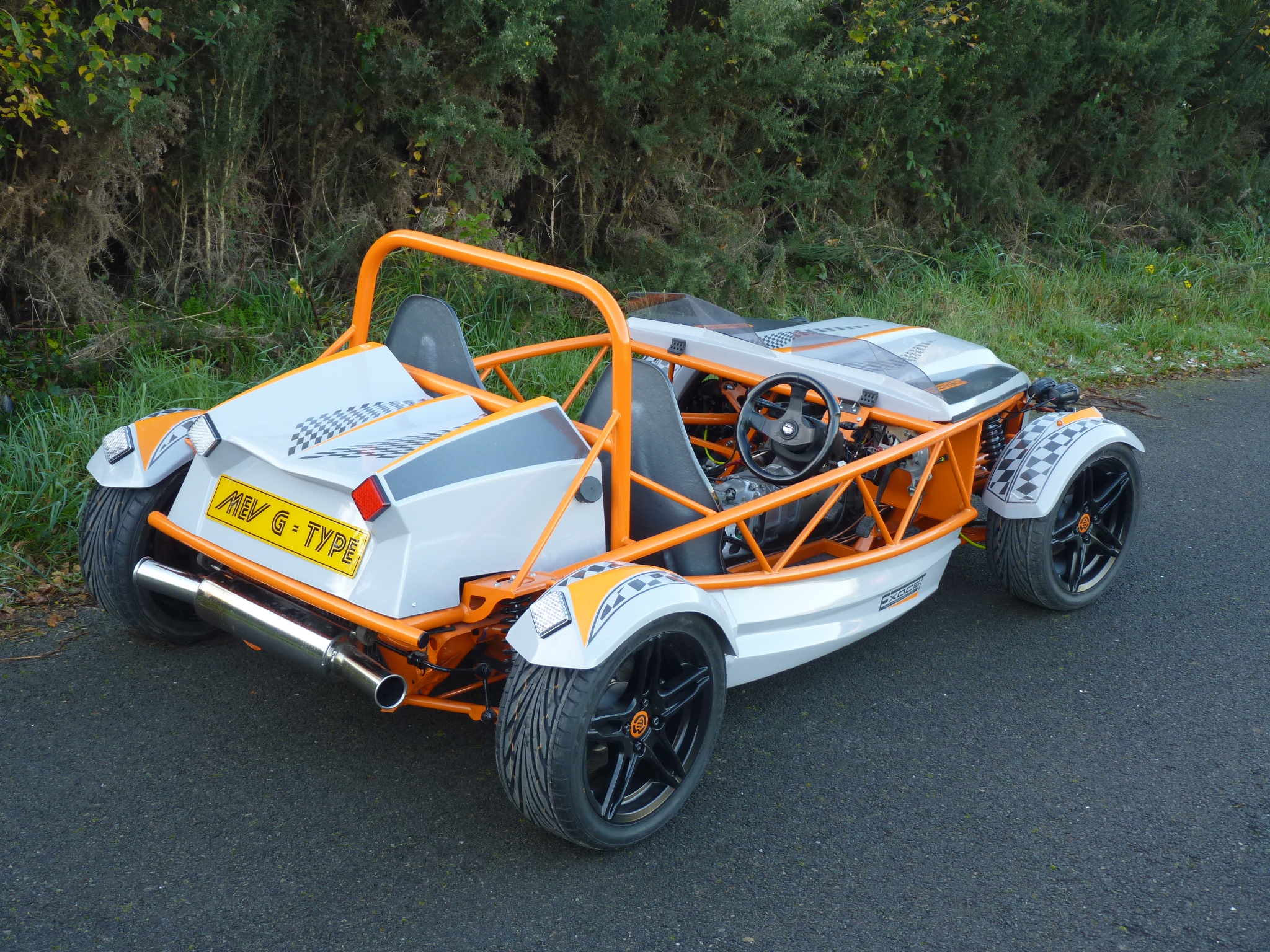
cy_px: 476
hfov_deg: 38.9
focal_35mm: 49
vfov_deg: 29.7
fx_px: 1798
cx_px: 635
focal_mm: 8.7
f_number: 3.2
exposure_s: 1/50
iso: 80
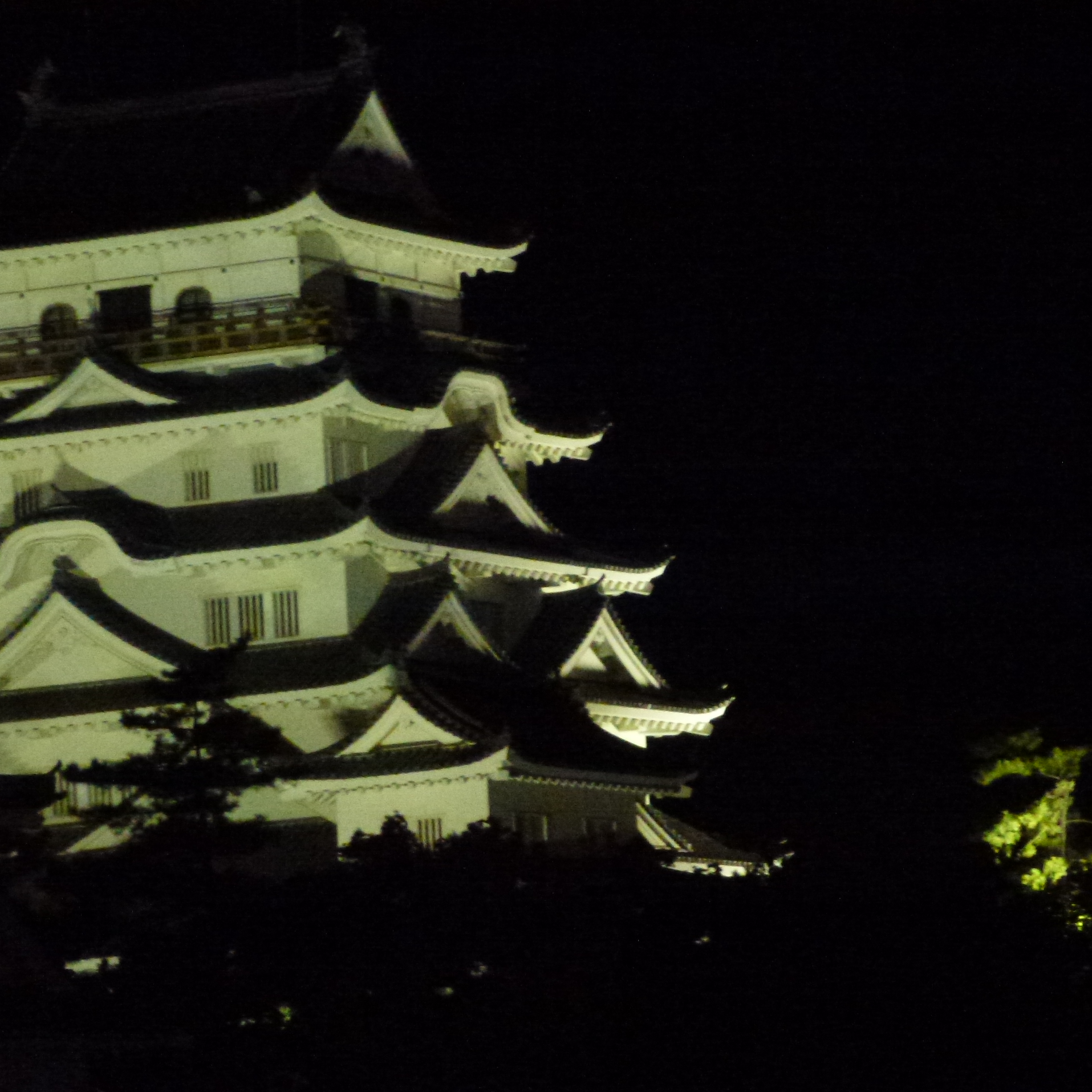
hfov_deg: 8.1
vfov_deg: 8.1
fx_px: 7673
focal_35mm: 215
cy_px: 545
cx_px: 522
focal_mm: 32.6
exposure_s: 1/15
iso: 1600
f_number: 5.4
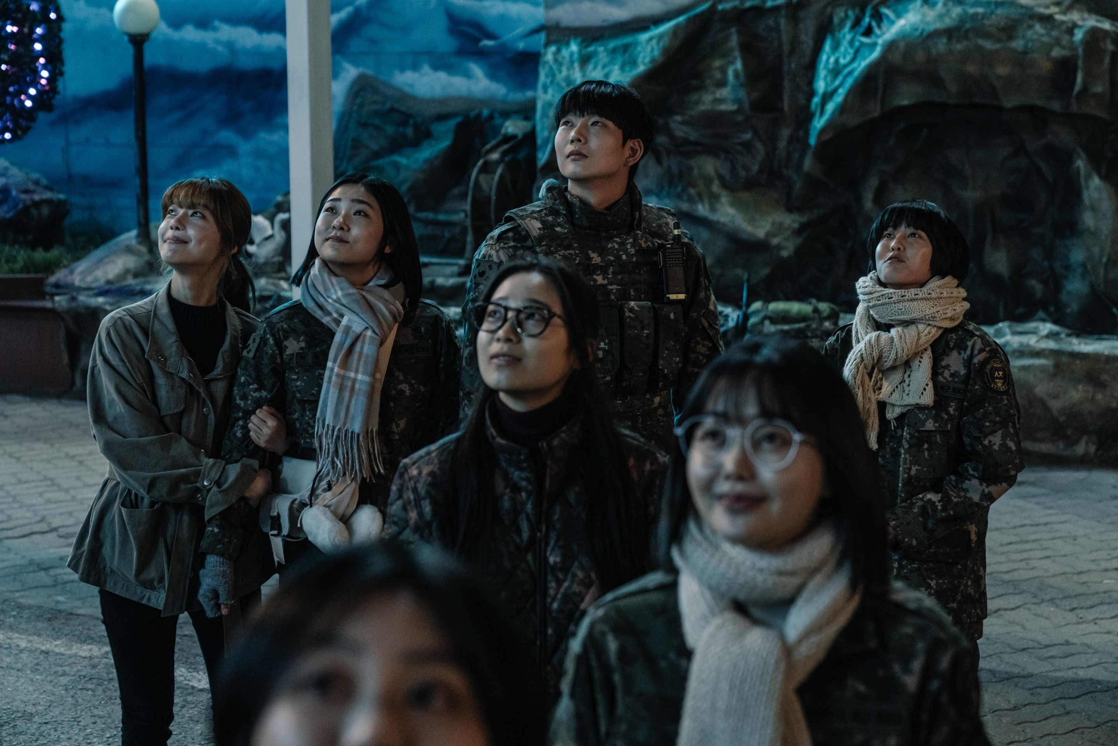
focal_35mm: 70
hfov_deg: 28.8
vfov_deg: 19.5
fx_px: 2174
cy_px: 373
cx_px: 559
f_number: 4
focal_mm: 70
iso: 2000
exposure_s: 1/125
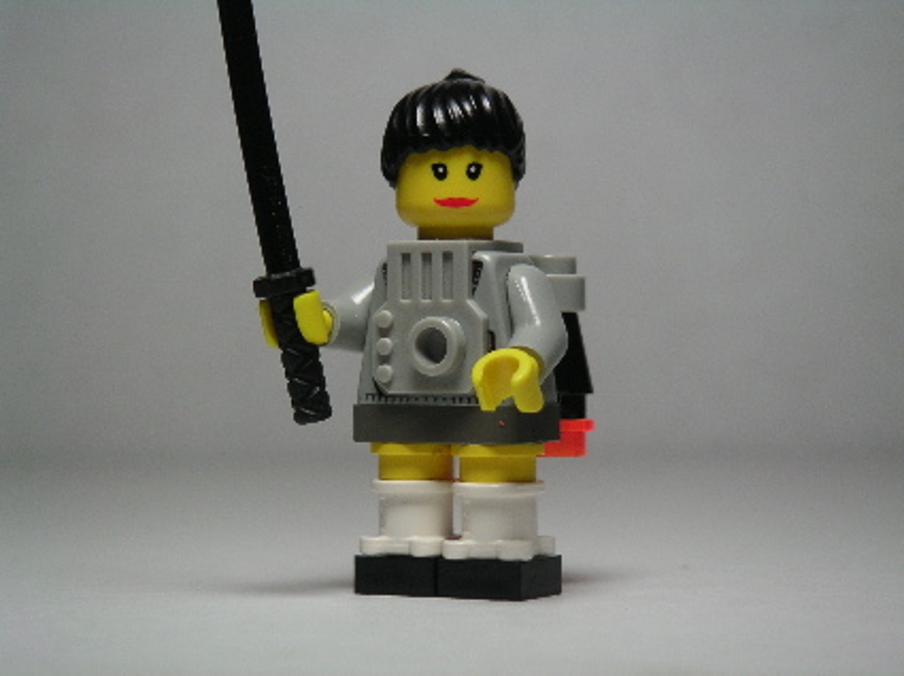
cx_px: 452
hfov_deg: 17.7
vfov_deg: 13.3
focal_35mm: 111
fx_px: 2896
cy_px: 338
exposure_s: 1/111
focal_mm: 17.1
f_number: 3.6
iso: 80
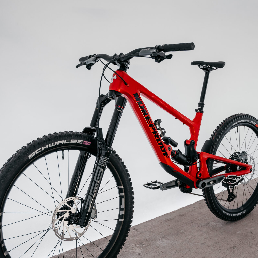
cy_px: 172
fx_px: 346
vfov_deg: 40.4
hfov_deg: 40.9
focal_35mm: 41
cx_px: 139
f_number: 2.8
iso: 1000
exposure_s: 1/200
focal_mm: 24
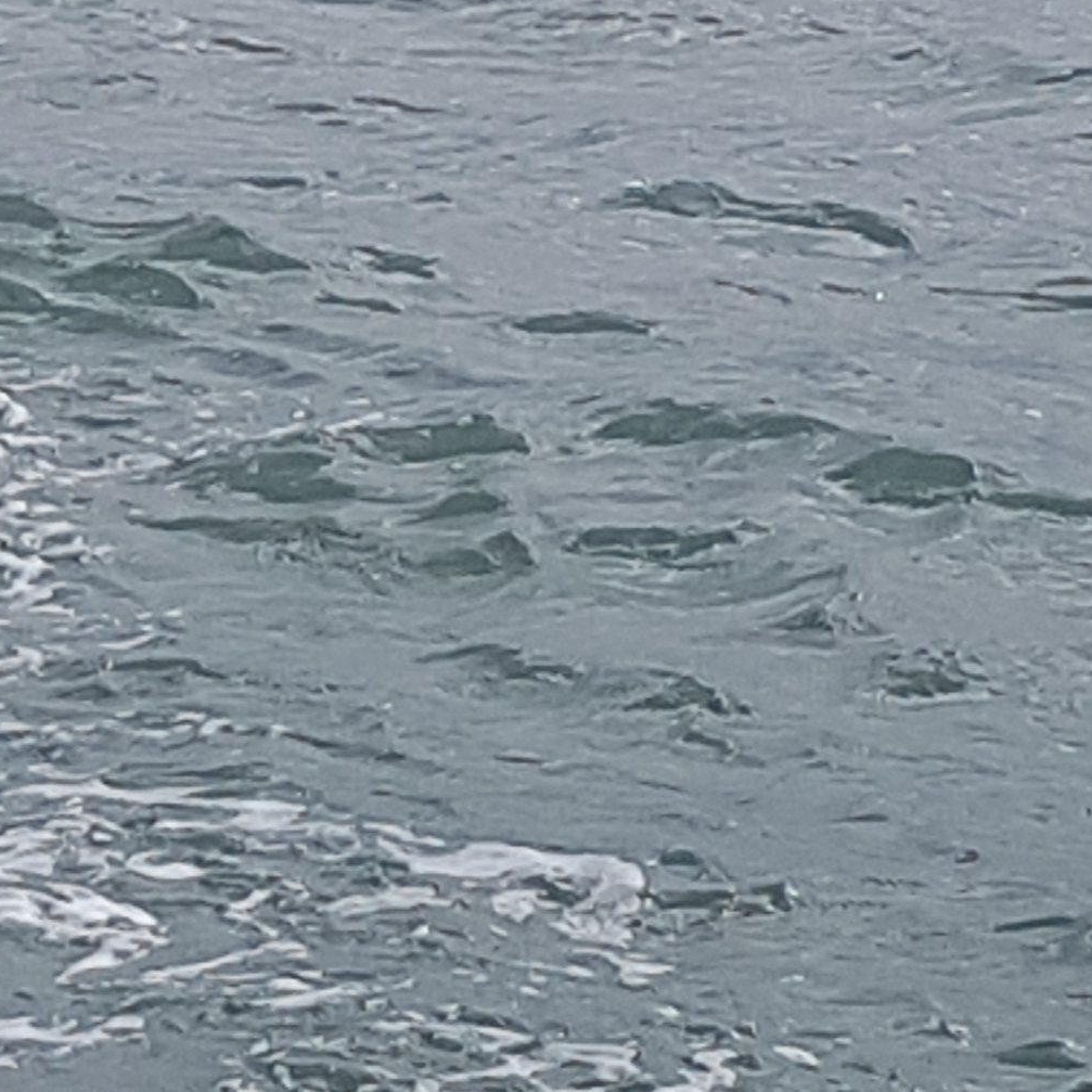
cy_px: -219
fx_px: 3284
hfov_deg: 16.5
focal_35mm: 92
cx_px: -724
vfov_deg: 17.9
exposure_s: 1/2984
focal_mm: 4.2
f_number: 1.7
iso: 50
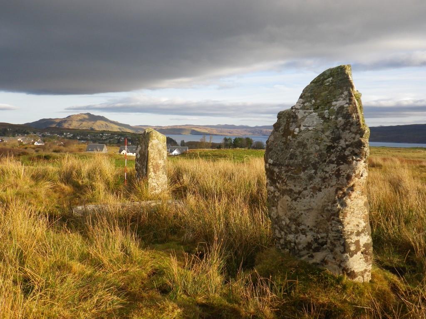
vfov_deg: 49.7
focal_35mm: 28
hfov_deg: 63.4
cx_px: 213
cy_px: 160
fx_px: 345
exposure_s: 1/250
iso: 80
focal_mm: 5
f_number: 4.2
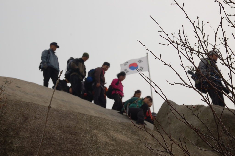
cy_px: 78
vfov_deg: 20.1
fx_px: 440
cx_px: 118
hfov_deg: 29.9
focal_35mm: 68
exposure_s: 1/250
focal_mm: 45
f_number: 10
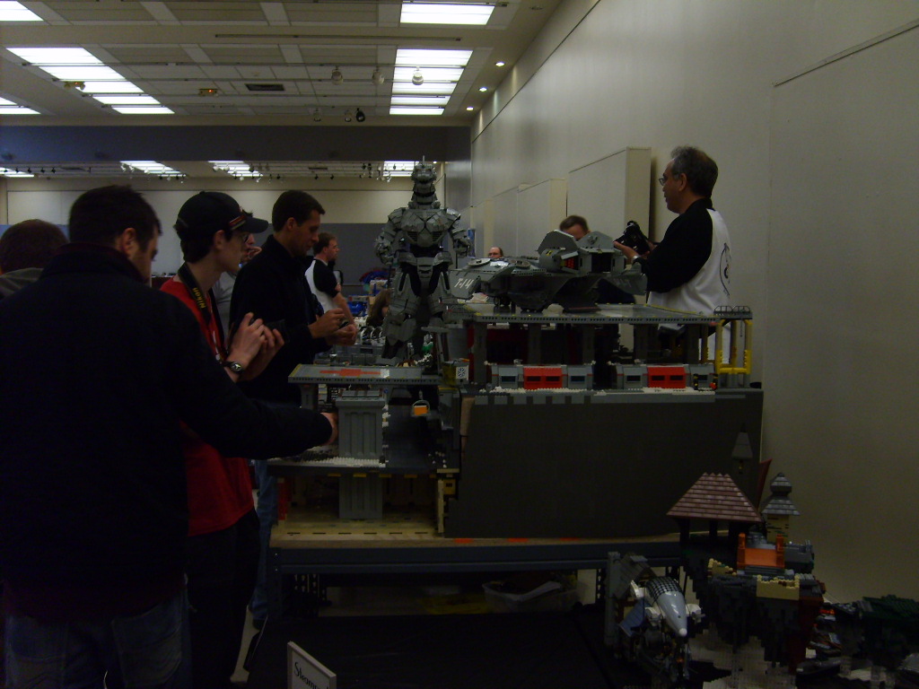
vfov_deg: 40.7
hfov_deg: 52.6
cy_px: 344
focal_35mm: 35
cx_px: 460
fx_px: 929
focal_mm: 5.8
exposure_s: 1/30
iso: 100
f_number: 2.8
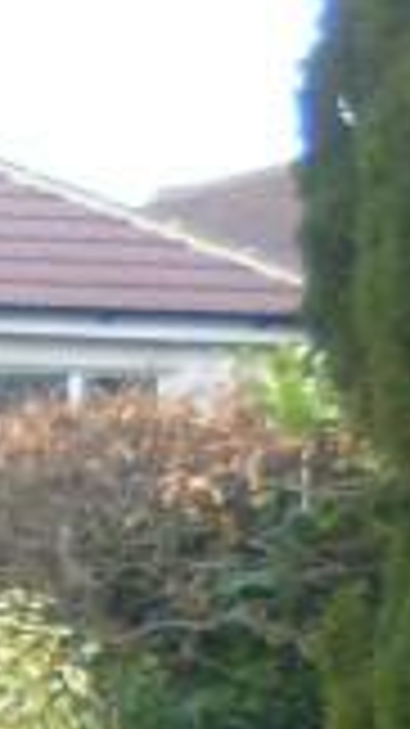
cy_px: 886
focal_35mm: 165
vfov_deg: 12.7
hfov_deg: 5.7
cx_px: -1536
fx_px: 3192
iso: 100
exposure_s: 1/200
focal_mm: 4.3
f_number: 2.5
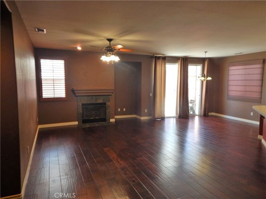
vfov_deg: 61.1
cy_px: 100
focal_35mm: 22
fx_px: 169
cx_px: 133
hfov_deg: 76.4
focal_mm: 4
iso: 140
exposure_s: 1/30
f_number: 3
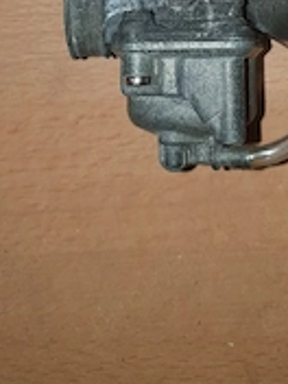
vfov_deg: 29.6
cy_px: -33
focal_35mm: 59
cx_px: 203
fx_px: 654
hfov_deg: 24.6
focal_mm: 4.32
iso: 50
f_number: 1.5
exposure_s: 1/256
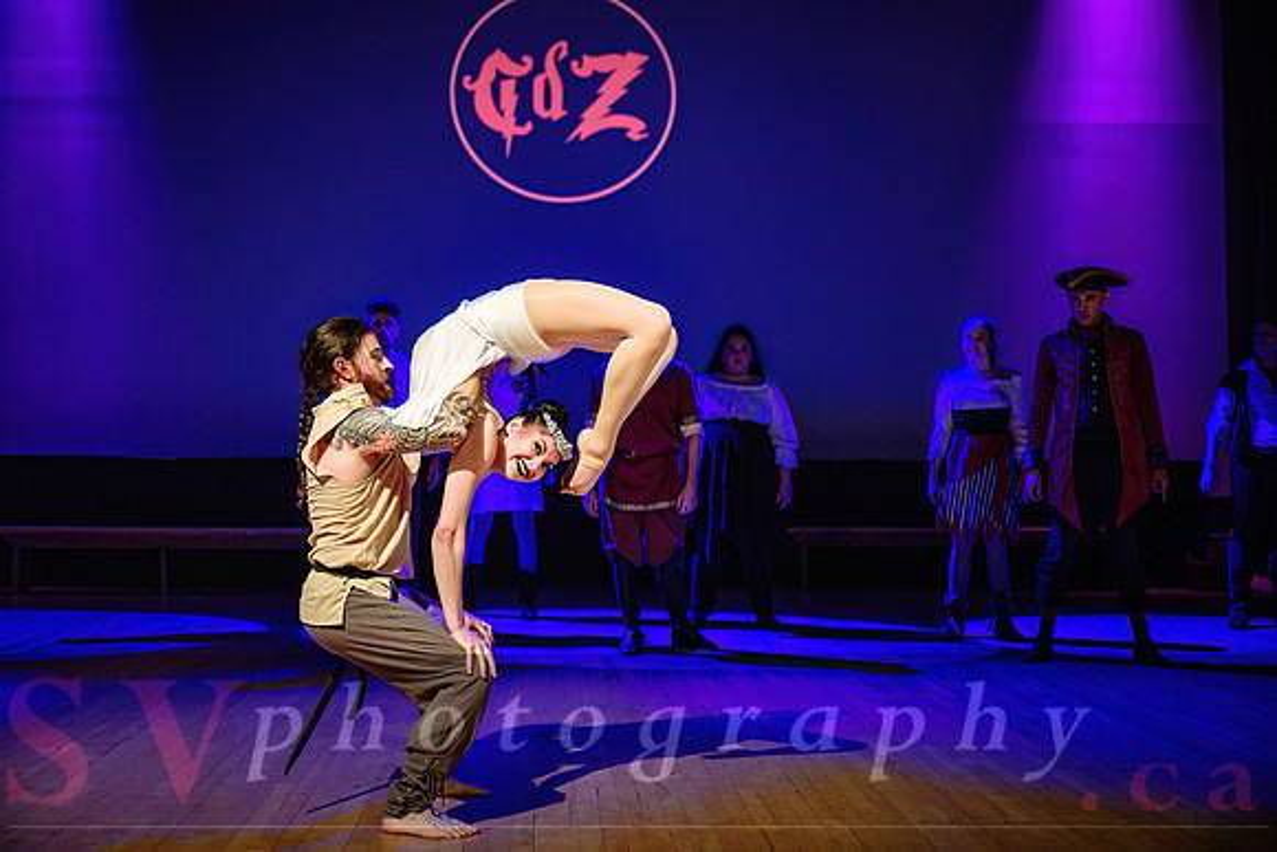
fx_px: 1646
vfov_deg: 29.0
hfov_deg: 42.4
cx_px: 638
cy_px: 426
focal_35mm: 46
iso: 1600
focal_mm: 46
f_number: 2.8
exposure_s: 1/200
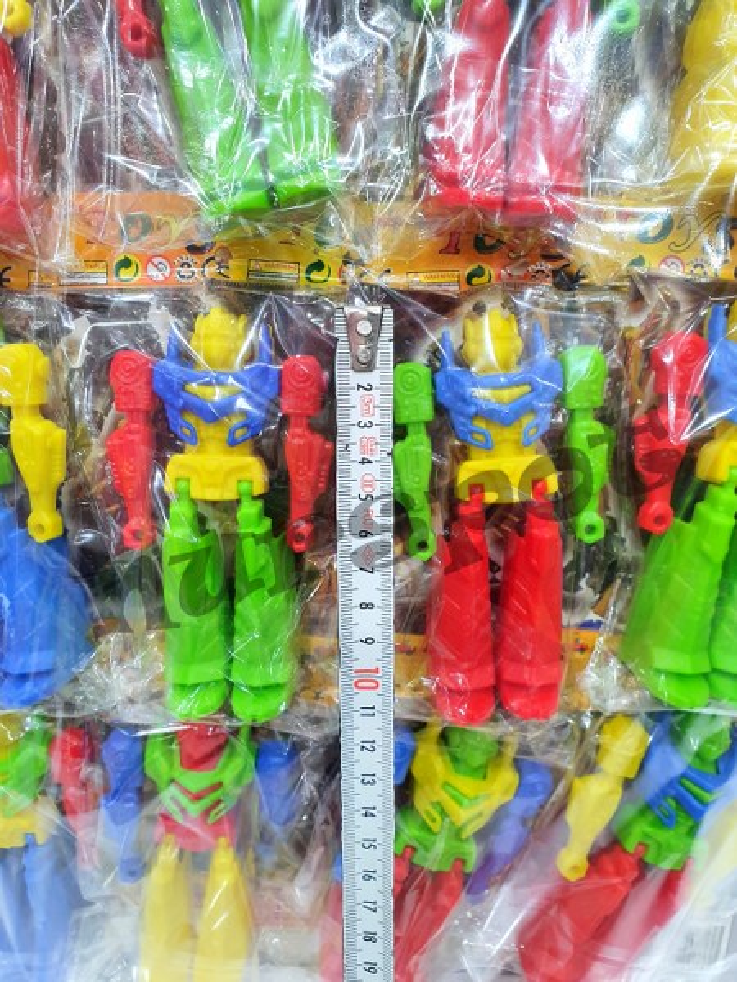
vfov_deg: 67.3
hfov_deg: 53.1
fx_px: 738
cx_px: 368
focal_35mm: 26
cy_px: 491
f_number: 2.4
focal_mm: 4.32
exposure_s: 1/50
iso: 200
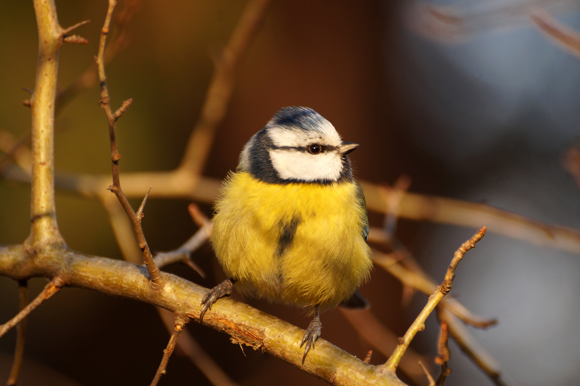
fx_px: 7246
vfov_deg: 3.1
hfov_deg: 4.6
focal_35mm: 450
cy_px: 193
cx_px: 290
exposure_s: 1/80
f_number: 5.6
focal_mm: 300
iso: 200
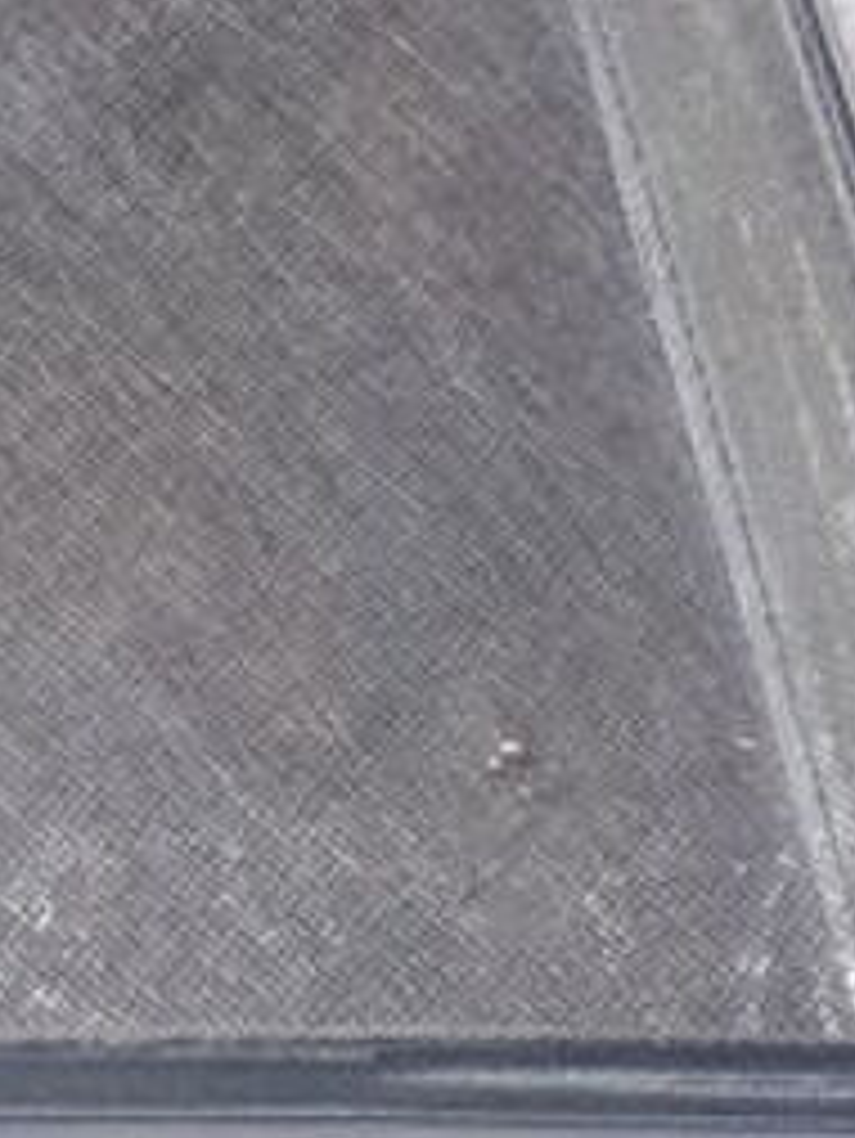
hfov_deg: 9.6
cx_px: -963
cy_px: -1001
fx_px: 4673
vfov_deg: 12.5
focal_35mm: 142
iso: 80
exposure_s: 1/100
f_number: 1.9
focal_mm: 3.6
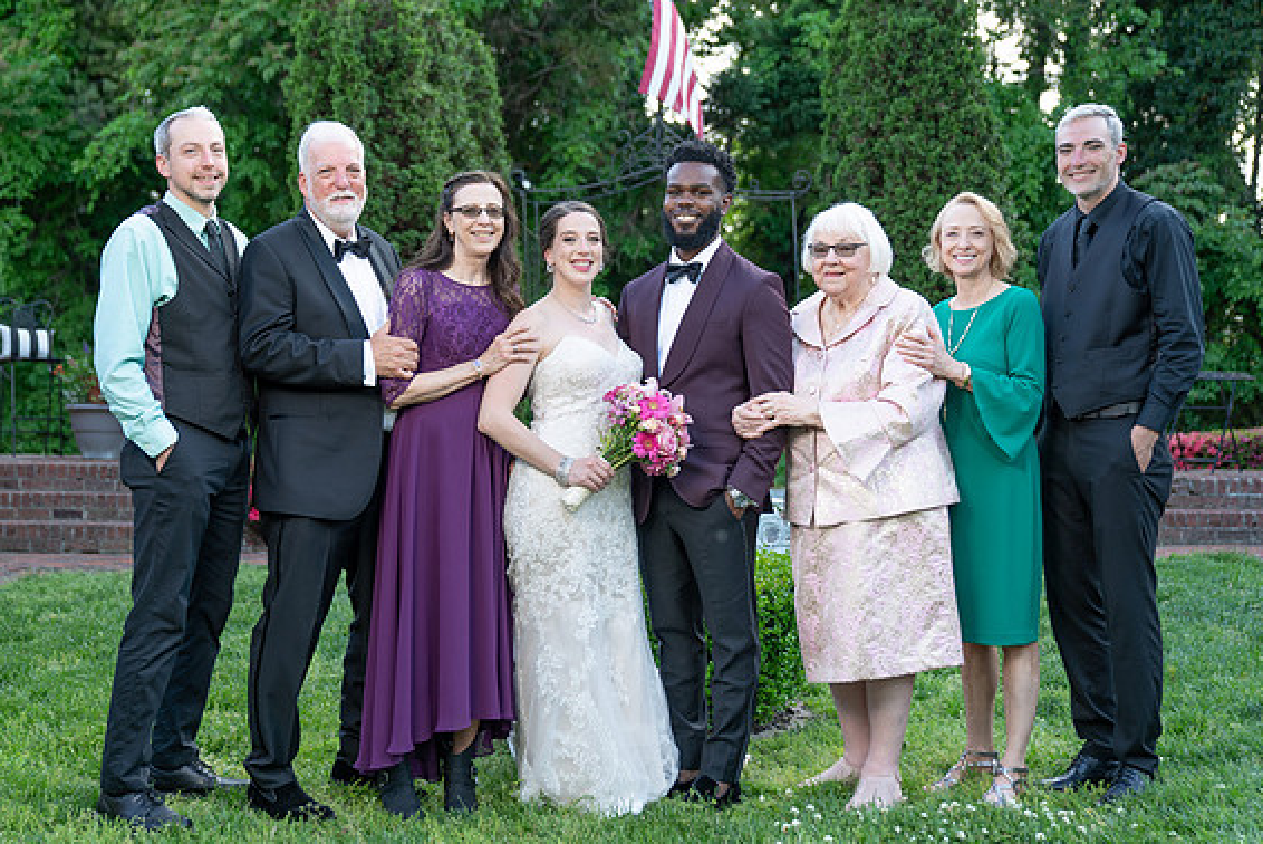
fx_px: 1720
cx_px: 594
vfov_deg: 27.6
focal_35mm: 49
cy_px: 407
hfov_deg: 40.3
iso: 100
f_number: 2.8
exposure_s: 1/200
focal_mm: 45
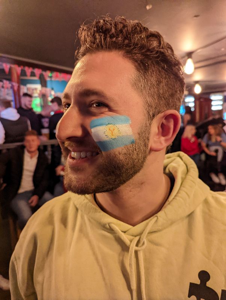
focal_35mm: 24
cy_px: 150
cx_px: 113
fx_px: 208
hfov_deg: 56.9
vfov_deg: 71.5
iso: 1377
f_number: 1.85
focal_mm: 6.81
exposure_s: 1/197
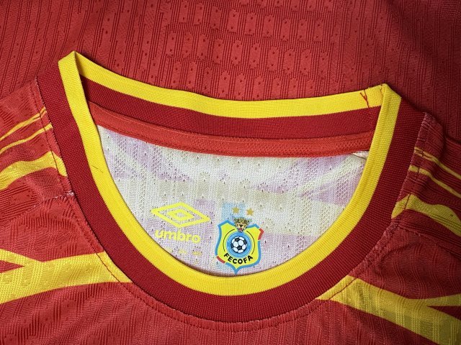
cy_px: 172
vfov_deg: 56.8
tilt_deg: -79.5
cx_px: 230
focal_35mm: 24
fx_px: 320
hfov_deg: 71.6
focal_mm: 2.22
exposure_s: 1/100
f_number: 2.2
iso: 80
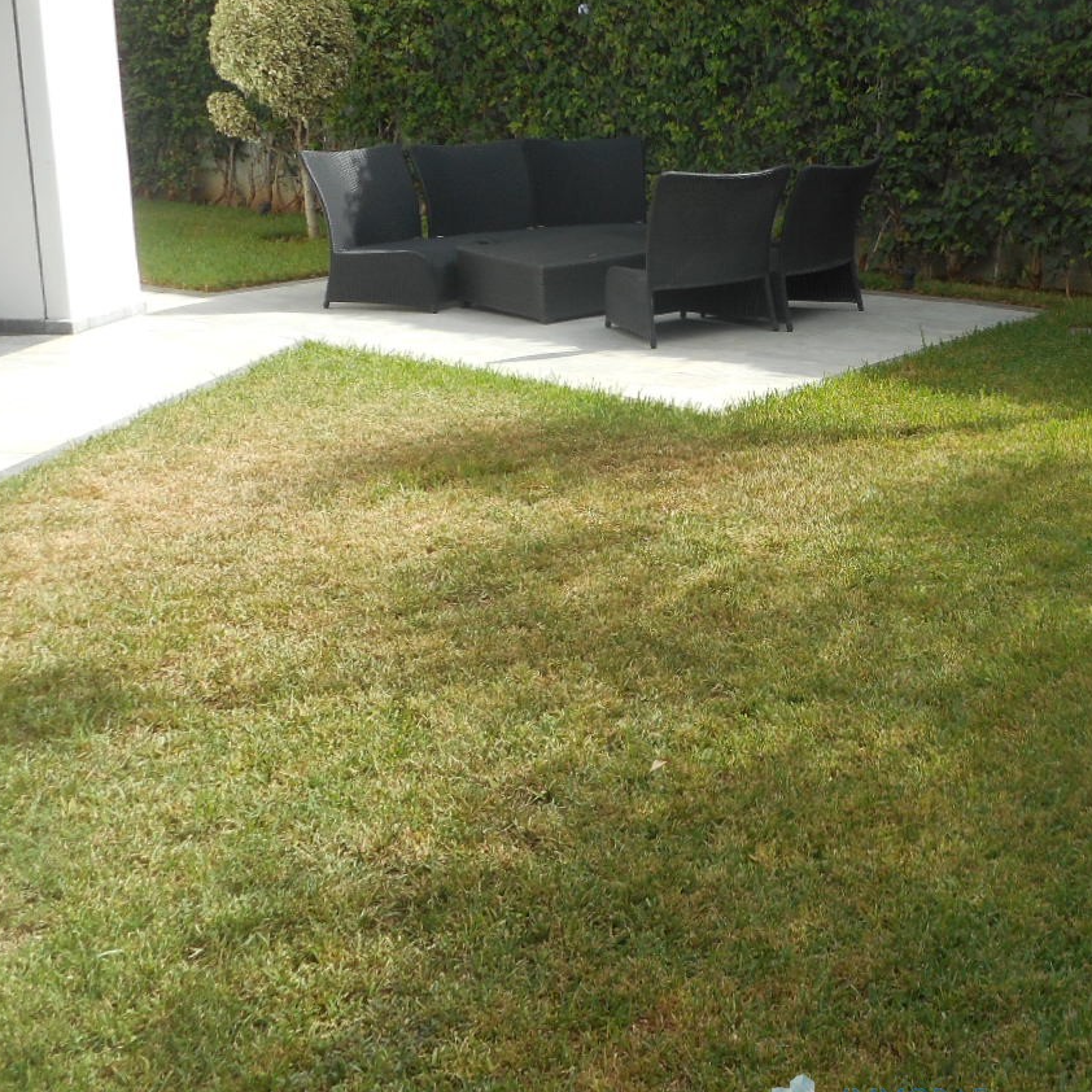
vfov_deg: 39.5
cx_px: 879
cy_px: 357
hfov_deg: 38.5
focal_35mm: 42
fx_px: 1499
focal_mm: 4.5
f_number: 3.7
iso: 80
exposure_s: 1/320
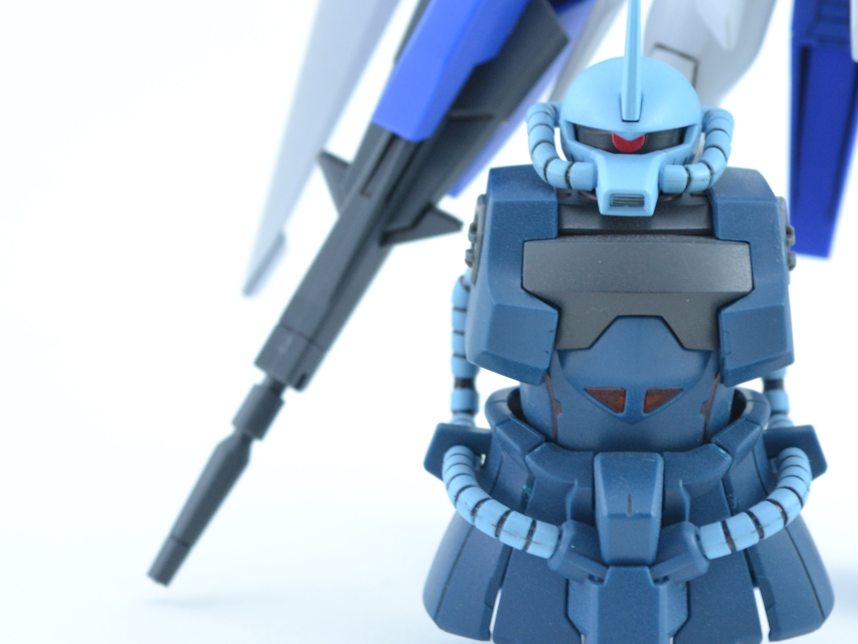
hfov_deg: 16.7
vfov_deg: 12.6
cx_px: 420
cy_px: 346
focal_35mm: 118
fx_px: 2918
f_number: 10
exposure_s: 1/50
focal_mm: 55
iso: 800
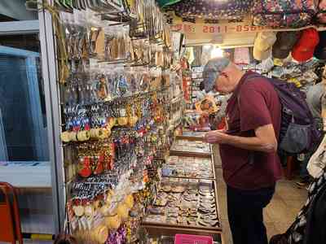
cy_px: 122
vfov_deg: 53.1
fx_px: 245
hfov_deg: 67.3
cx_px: 163
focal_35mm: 26
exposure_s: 1/60
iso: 50
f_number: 1.8
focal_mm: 5.4
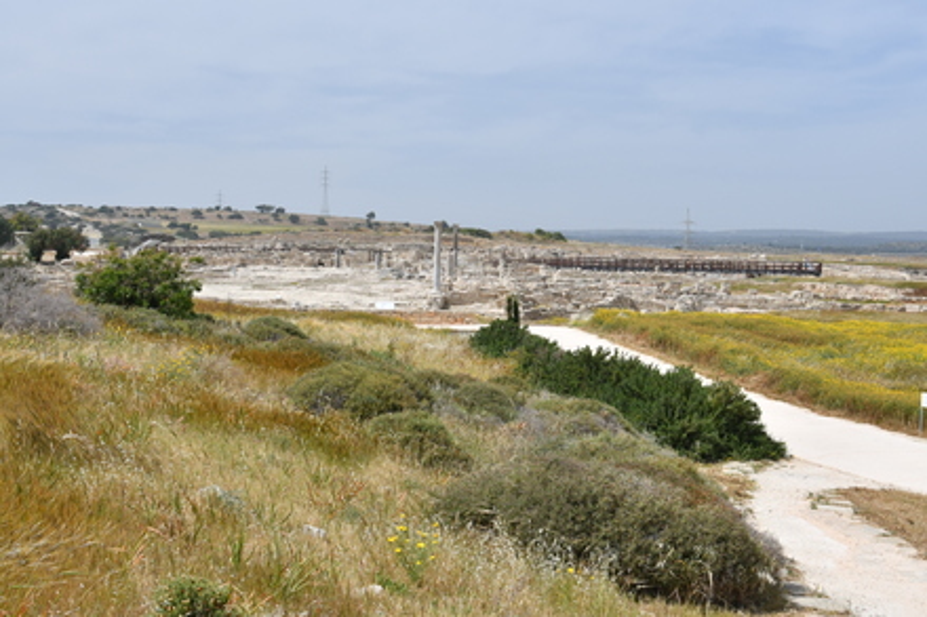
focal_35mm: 48
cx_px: 464
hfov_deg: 41.1
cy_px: 308
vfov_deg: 28.1
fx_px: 1235
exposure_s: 1/800
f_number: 9
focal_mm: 32
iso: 250
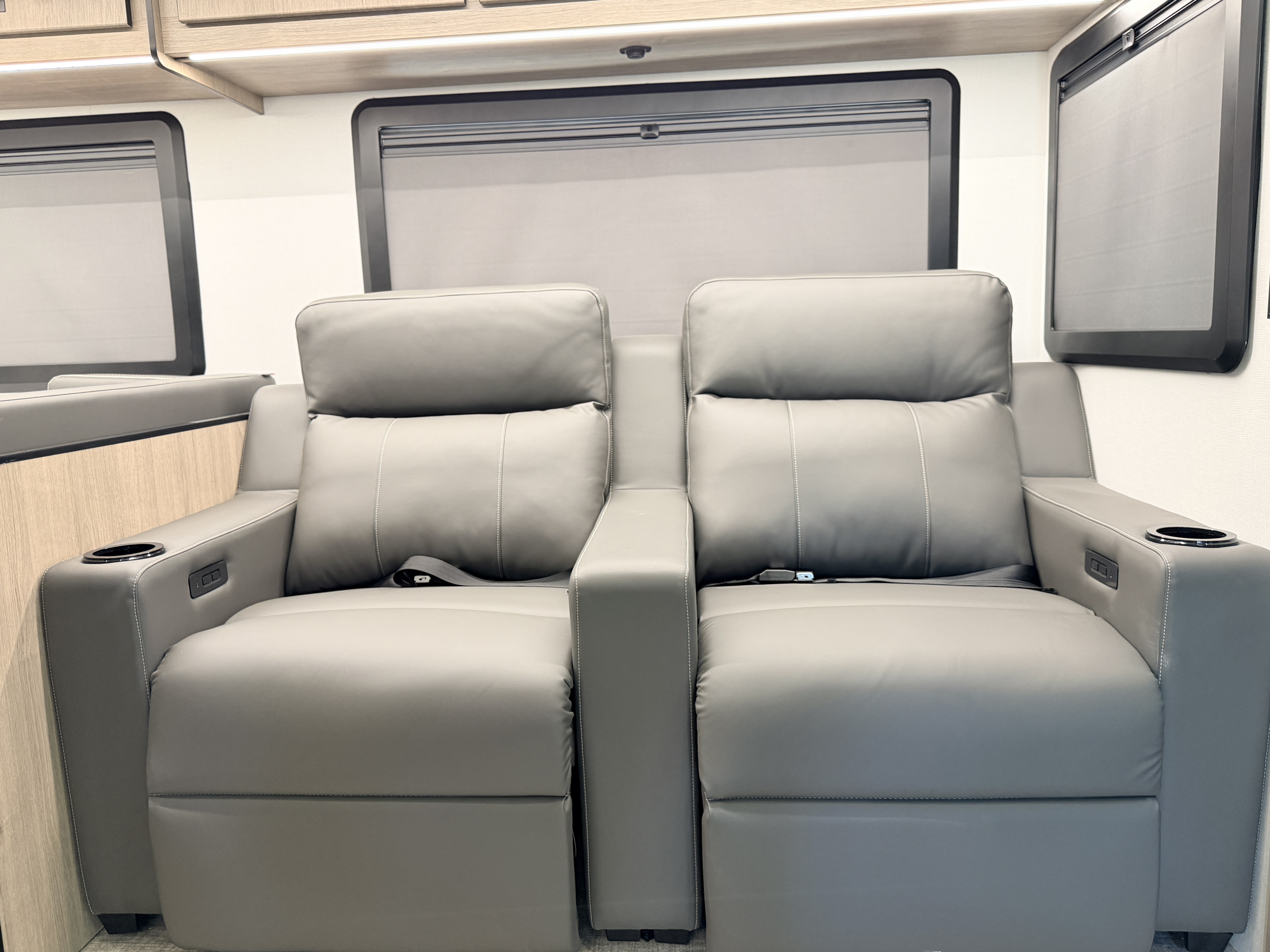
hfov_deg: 71.6
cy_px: 476
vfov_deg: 56.8
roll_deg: +2.7
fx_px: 880
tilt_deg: -6.0
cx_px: 635
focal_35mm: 24
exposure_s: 1/60
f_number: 1.78
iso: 320
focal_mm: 6.76
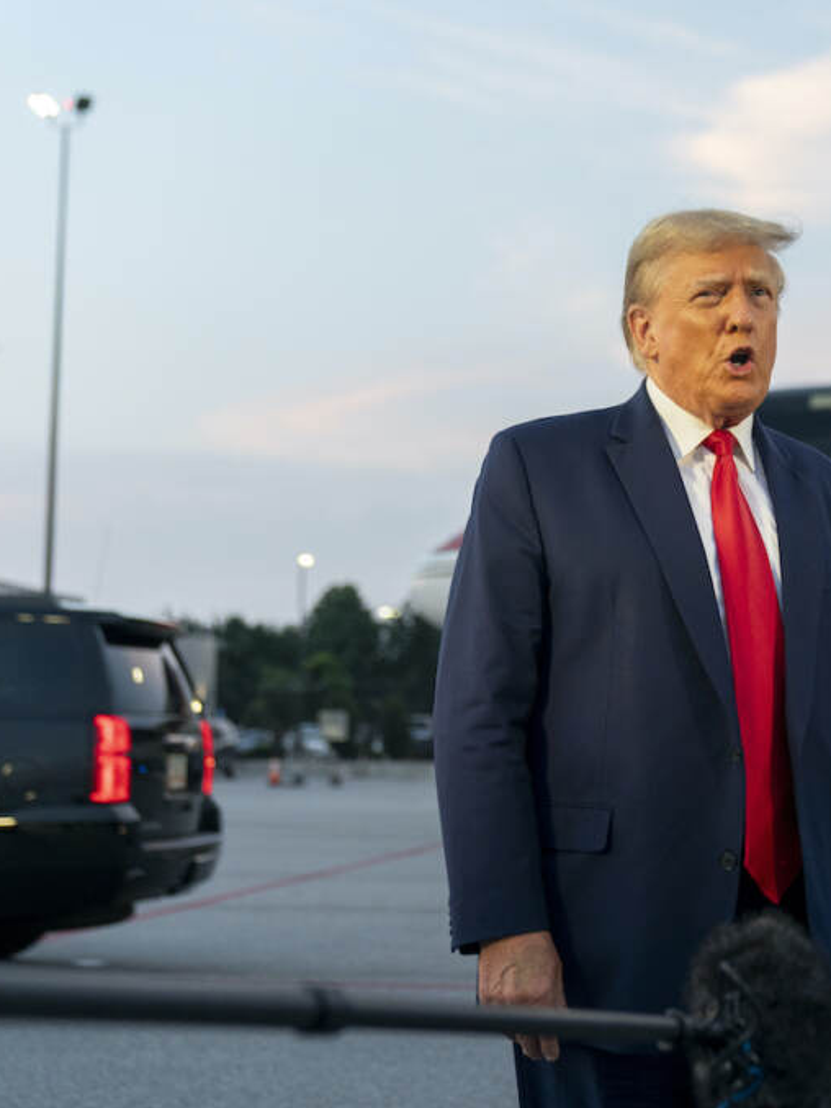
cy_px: 556
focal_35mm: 64
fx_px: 2048
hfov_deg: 22.5
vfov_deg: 30.3
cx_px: 712
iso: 2500
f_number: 2.8
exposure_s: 1/500
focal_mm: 44
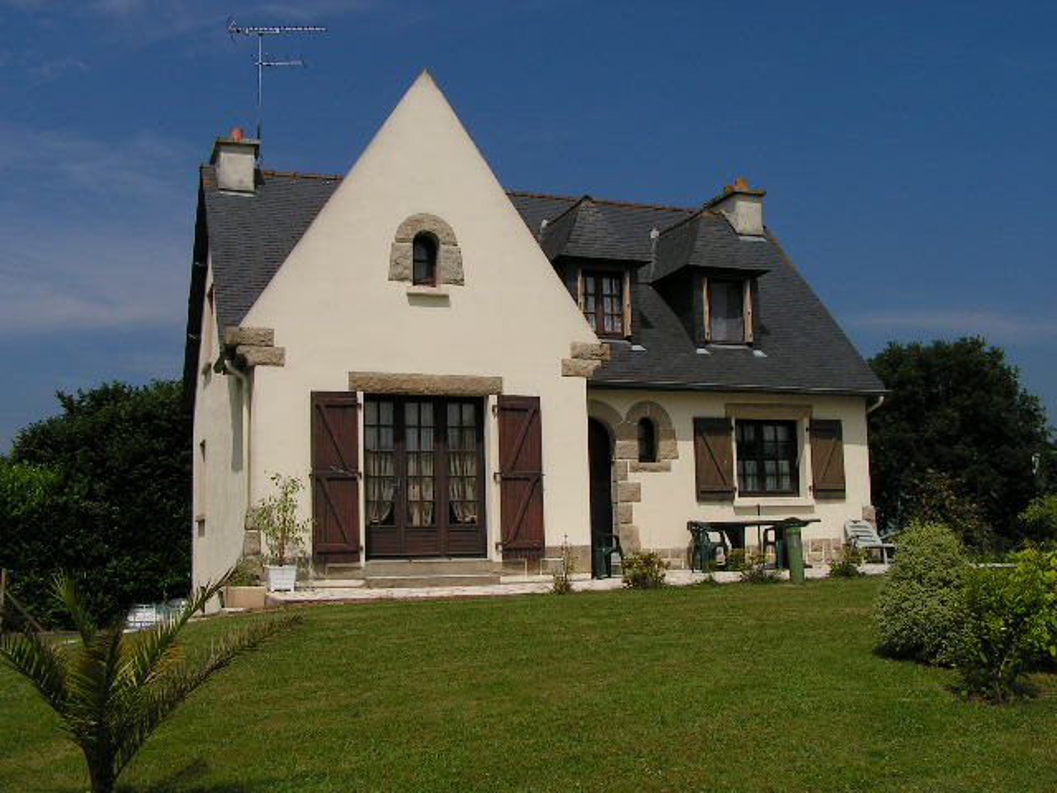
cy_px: 396
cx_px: 528
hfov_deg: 49.0
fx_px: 1160
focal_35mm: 38
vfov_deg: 37.7
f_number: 4.8
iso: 64
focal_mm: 6.4
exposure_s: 1/1600
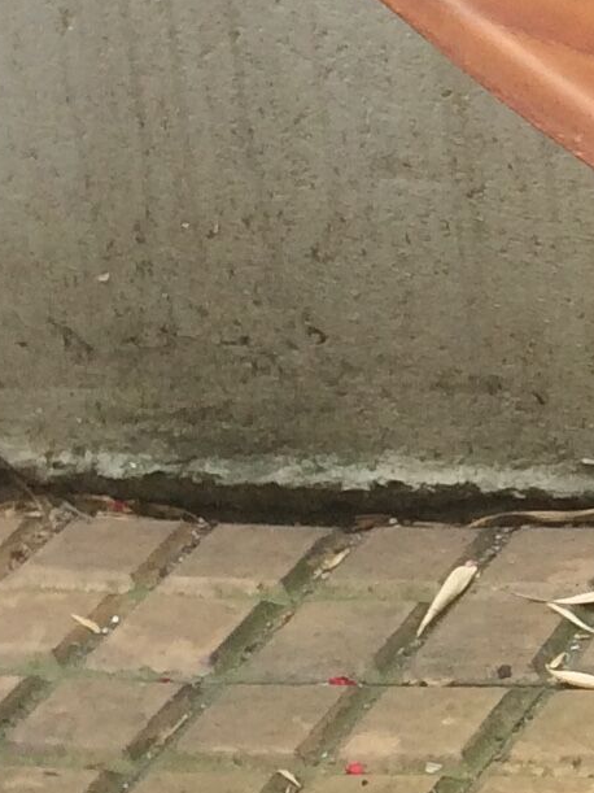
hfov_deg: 8.6
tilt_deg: -21.9
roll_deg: +2.0
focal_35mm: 155
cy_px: 283
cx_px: 1508
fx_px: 3548
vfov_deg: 12.7
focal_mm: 4.15
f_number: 2.2
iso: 50
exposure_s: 1/50
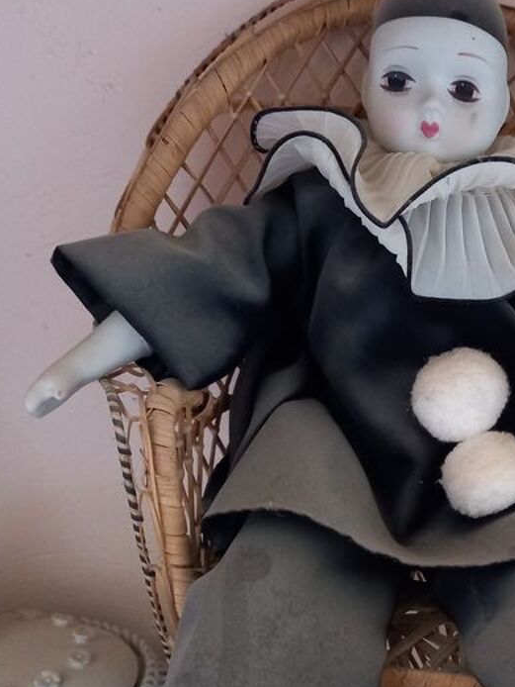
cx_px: 474
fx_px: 952
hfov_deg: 28.9
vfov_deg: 39.5
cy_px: 416
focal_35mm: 48
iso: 800
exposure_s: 1/16.7
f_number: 2
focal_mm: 4.6
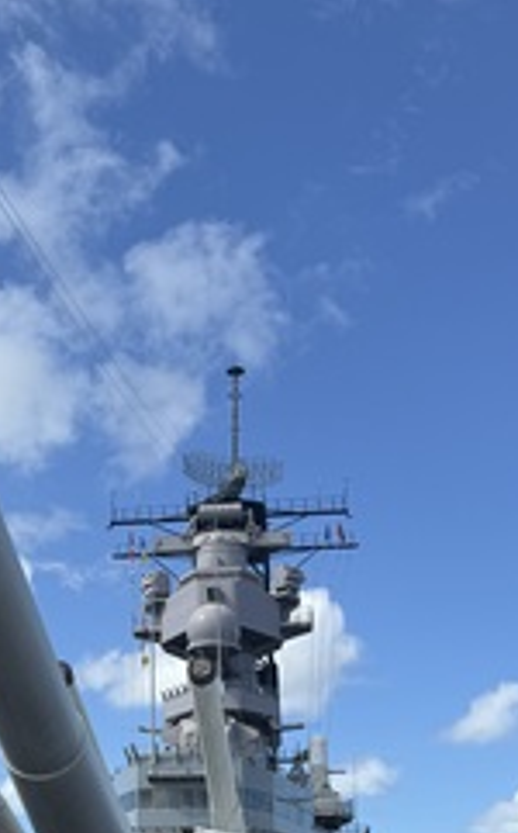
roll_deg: +0.5
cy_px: 729
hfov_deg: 23.0
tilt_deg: +9.2
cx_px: 76
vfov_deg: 35.1
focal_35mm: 55
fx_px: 1246
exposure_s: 1/4405
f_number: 1.78
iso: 80
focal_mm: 6.76
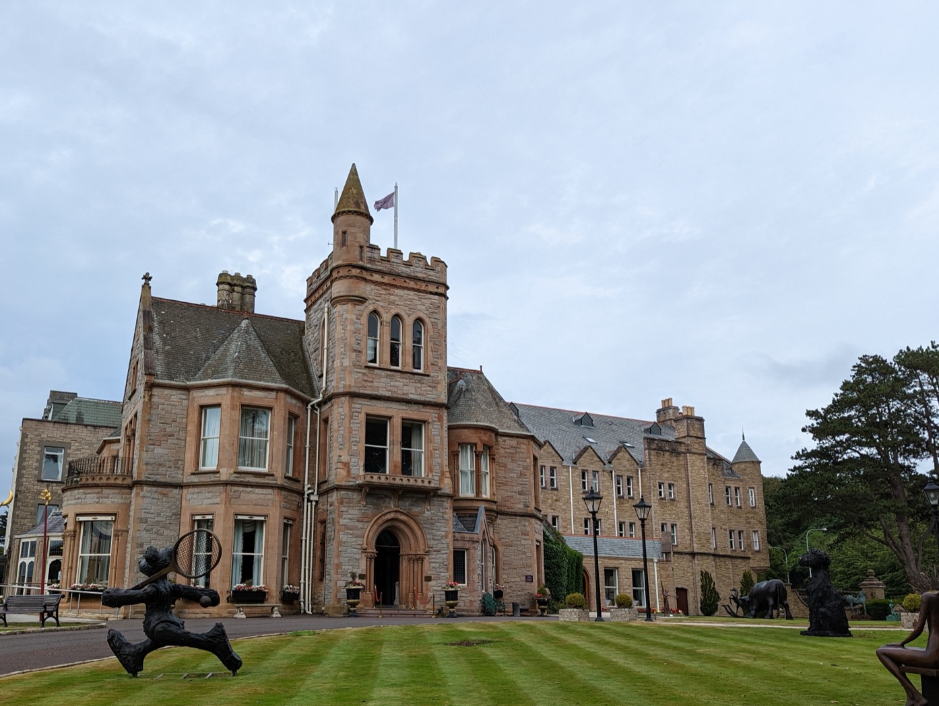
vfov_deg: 45.2
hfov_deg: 58.1
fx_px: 842
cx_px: 401
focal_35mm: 31
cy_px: 436
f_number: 1.85
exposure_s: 1/2096
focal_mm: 6.81
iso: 59
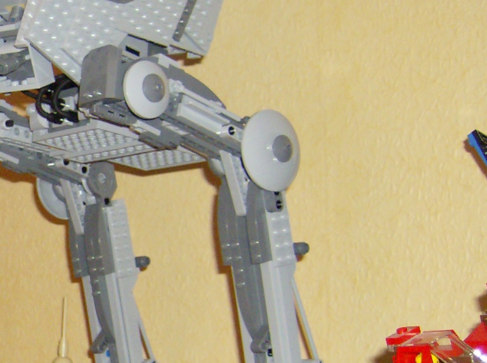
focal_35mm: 92
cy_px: 274
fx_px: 1291
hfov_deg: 20.1
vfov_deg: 15.9
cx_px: -87
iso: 200
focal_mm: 6
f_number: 2.8
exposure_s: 1/60
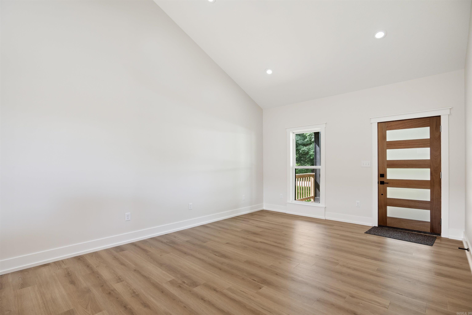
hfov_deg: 96.7
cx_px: 236
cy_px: 158
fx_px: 210
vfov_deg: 73.7
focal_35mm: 16
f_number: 5.6
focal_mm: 16
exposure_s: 1/20
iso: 1250
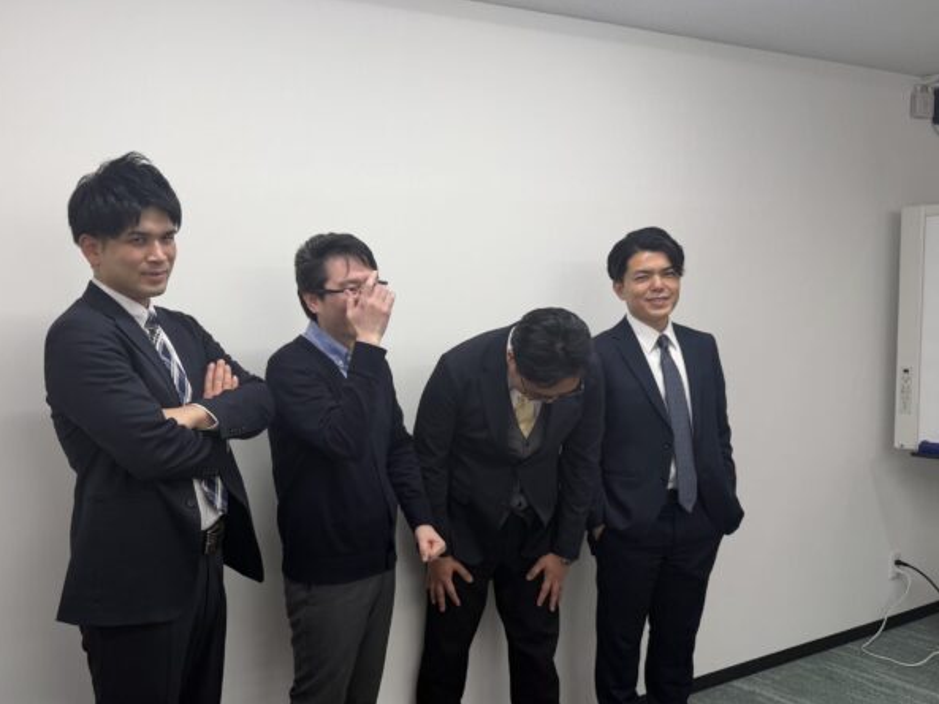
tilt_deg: -5.2
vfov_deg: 41.8
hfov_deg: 53.3
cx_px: 350
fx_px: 922
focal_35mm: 34
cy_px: 370
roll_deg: +0.4
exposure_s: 1/121
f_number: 1.78
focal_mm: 6.76
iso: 64
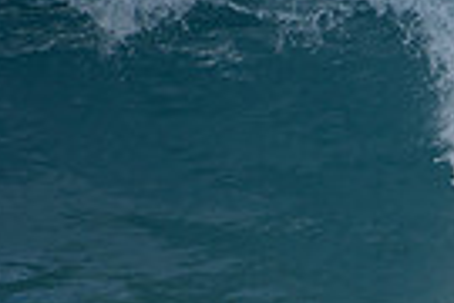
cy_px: 328
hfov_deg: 1.0
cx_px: 572
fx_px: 27023
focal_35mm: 2143
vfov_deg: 0.6
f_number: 5.6
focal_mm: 500
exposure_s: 1/2000
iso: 200
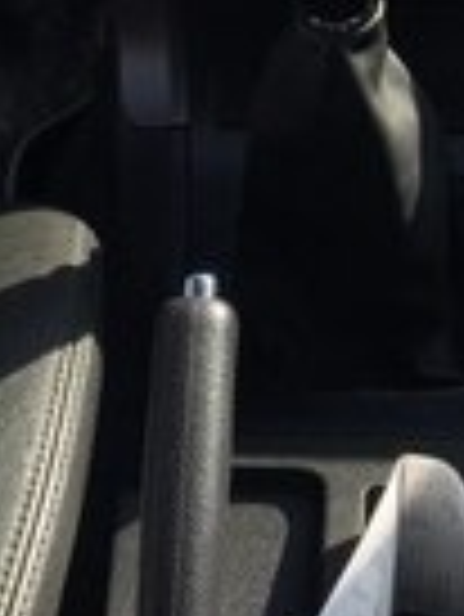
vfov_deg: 17.0
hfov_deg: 14.1
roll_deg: -1.2
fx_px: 1874
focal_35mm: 105
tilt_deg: -16.6
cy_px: -292
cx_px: 324
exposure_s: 1/599
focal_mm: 4.15
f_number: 2.2
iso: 32
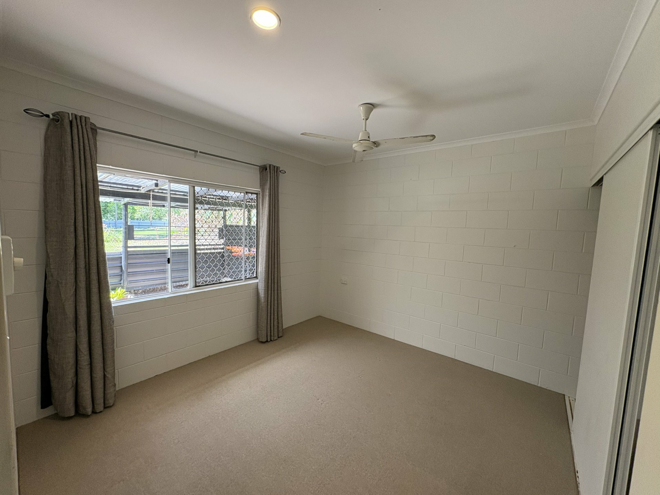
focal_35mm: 14
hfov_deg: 102.1
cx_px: 330
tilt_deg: -4.0
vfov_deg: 85.7
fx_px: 267
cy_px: 248
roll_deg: -1.4
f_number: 2.2
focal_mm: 2.22
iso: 200
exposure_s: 1/100
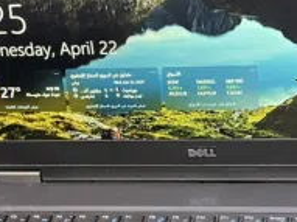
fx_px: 746
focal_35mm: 87
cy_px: 137
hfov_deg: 22.3
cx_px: 216
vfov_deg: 16.9
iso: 400
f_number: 1.6
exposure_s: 1/50
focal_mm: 5.1
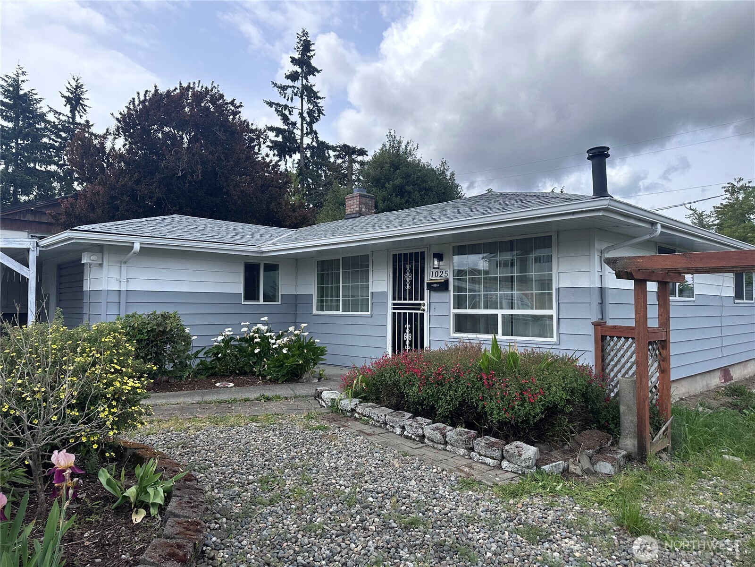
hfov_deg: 71.6
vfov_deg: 56.8
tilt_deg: +2.6
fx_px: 523
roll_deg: -0.7
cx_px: 378
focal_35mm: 24
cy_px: 284
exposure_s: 1/3155
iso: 80
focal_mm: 6.86
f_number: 1.78
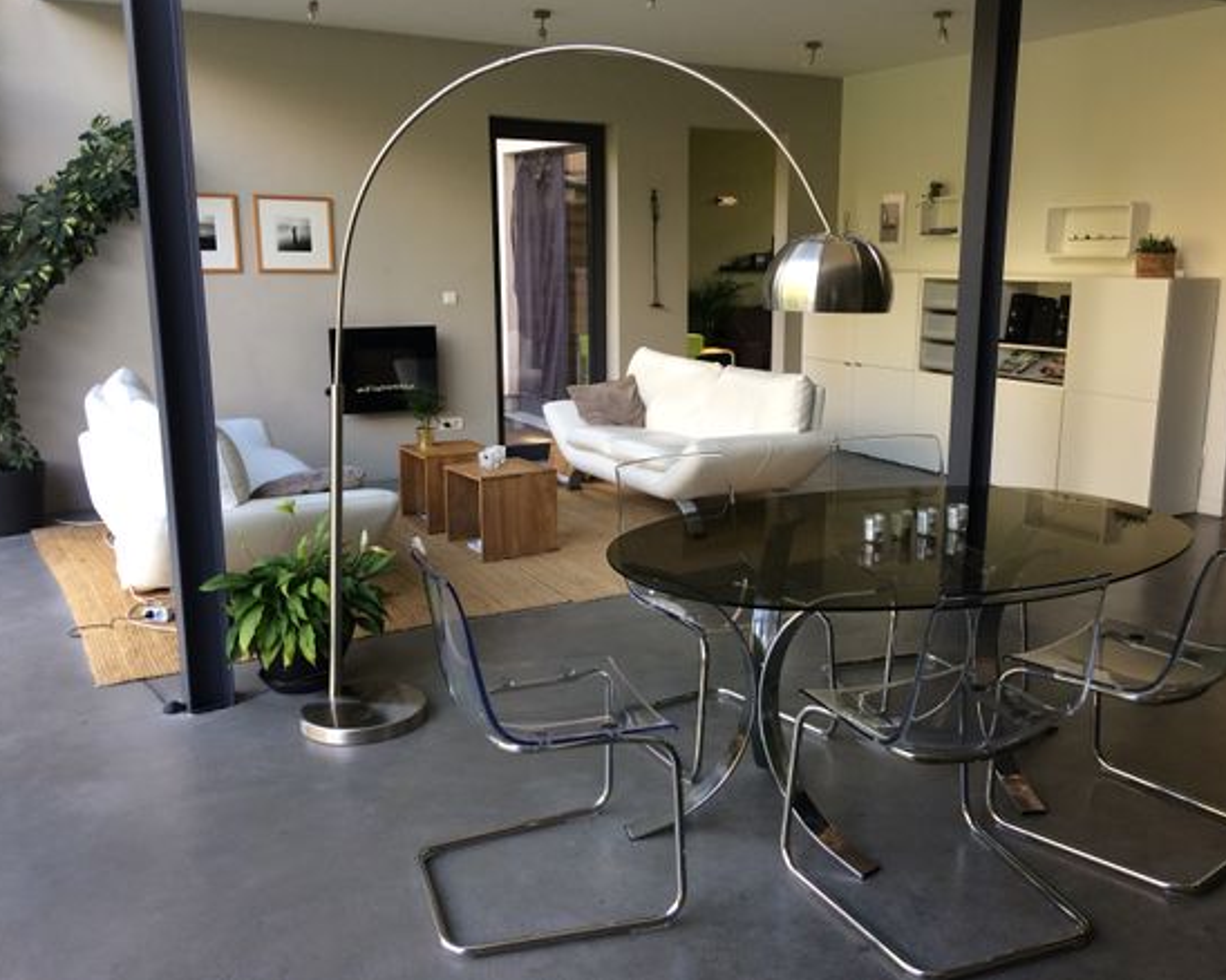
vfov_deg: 47.1
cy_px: 479
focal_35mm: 31
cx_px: 656
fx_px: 1124
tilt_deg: -12.3
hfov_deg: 57.1
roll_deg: +1.0
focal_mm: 4.15
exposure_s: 1/33
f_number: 2.2
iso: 32
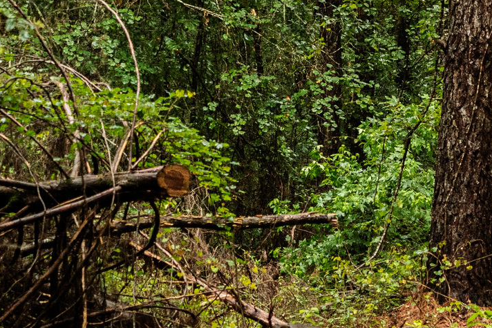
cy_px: 62
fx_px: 3715
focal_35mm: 272
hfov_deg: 7.5
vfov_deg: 5.0
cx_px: 723
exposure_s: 1/160
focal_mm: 63
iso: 2500
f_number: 4
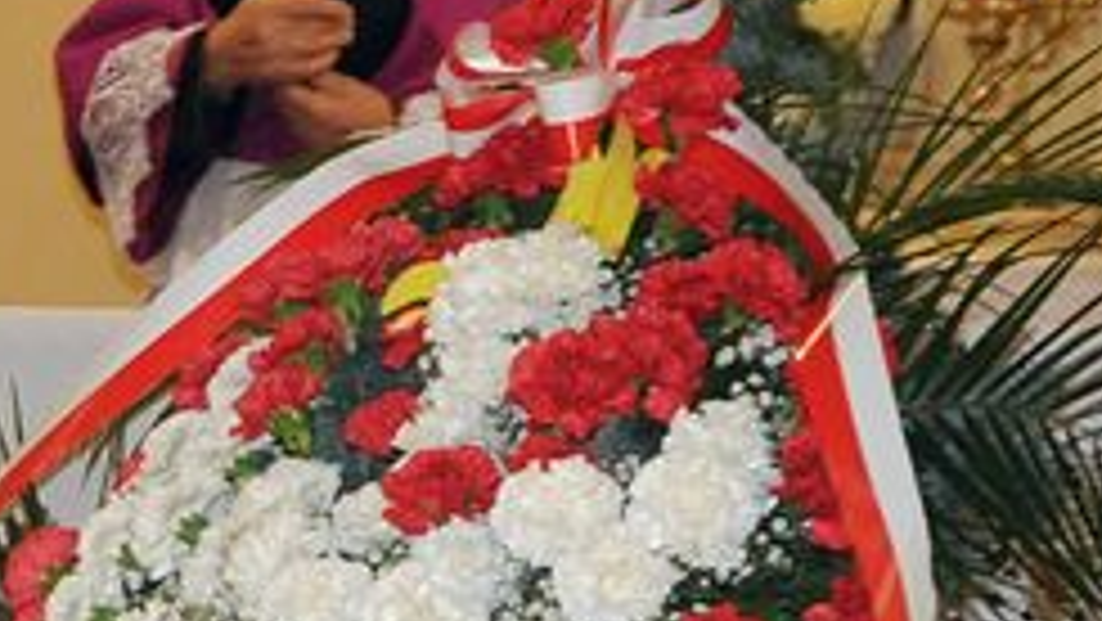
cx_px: -369
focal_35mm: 191
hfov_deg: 11.0
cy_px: 1060
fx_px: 5578
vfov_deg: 6.3
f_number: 5
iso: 1600
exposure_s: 1/60
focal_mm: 35
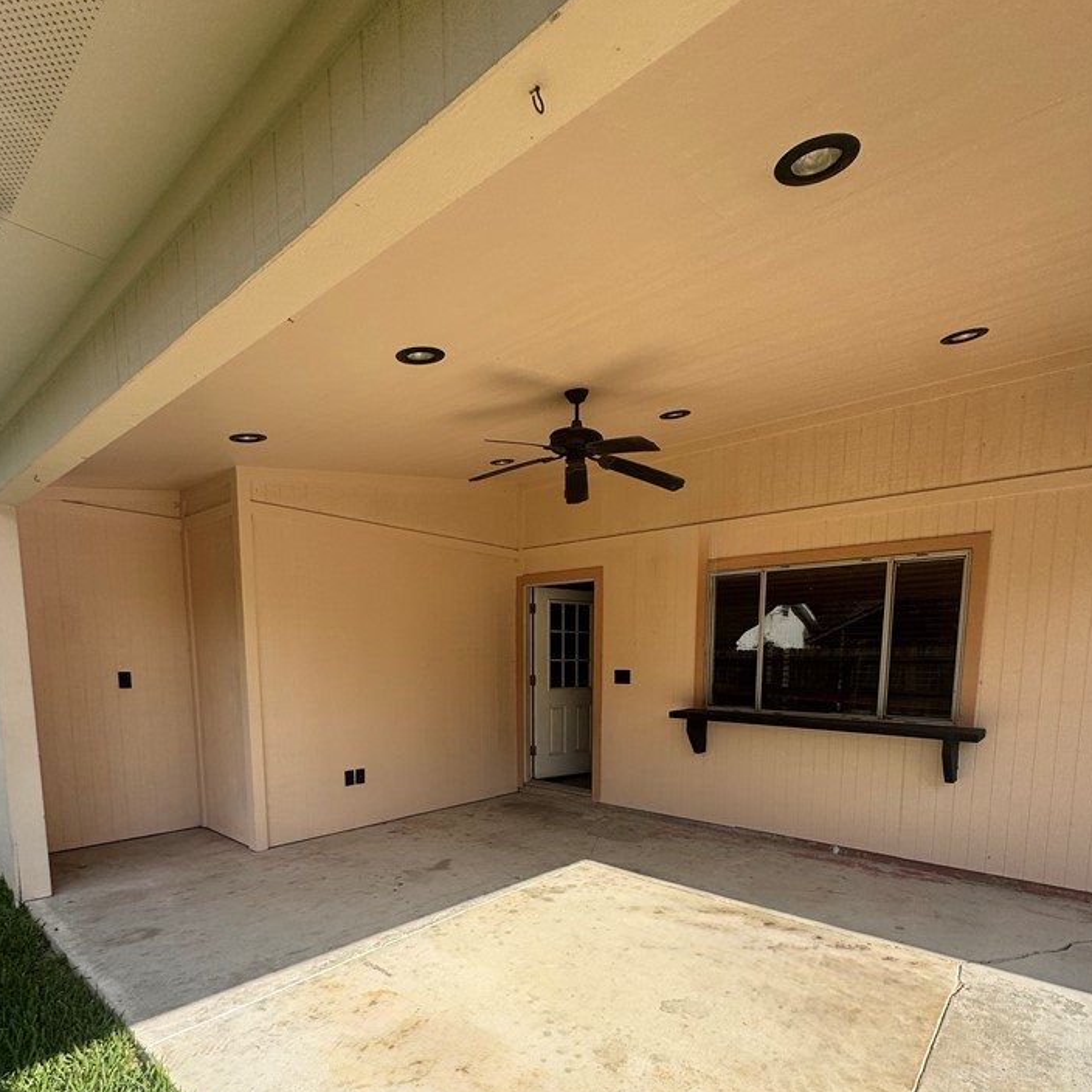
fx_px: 642
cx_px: 566
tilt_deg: -7.8
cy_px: 738
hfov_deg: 80.7
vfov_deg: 77.8
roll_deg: +1.9
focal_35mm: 18
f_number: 2.2
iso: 50
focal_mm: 2.22
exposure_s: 1/1880
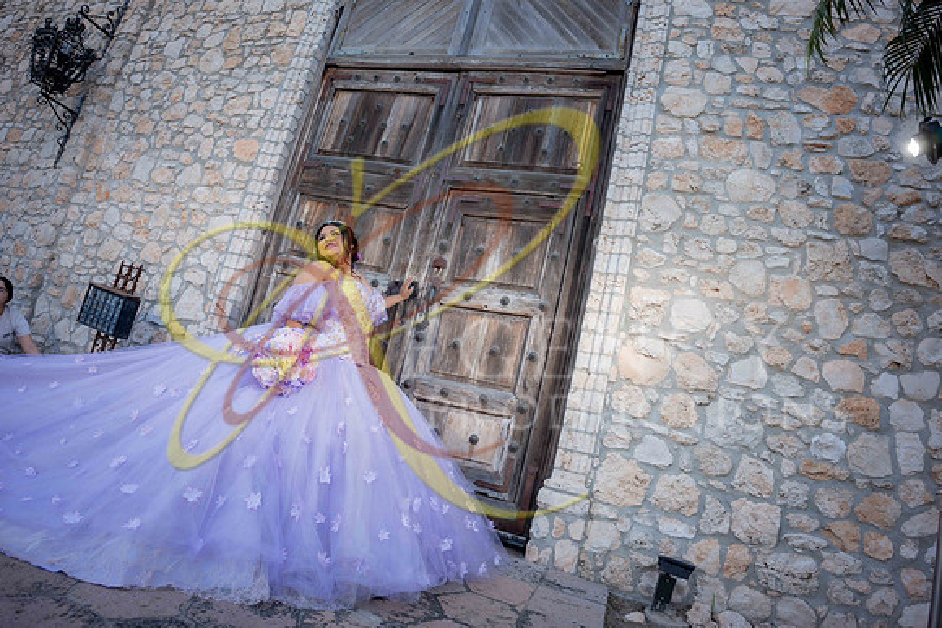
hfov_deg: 84.0
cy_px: 314
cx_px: 471
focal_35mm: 20
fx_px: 523
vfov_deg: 62.0
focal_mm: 20
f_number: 2.8
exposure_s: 1/500
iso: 125
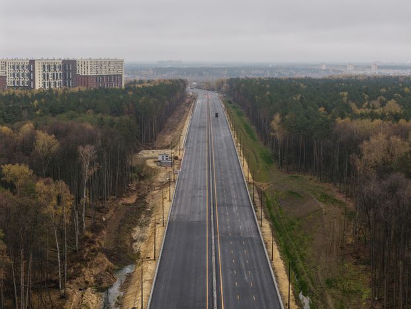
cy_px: 154
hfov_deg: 27.8
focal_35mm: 70
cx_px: 206
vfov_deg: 21.0
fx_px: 831
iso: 100
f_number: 2.8
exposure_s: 1/125
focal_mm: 19.35
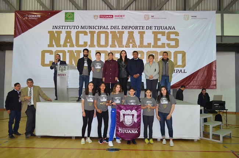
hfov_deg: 67.5
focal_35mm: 27
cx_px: 120
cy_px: 79
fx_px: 179
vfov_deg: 47.7
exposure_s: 1/60
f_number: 3.5
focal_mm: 18
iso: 800
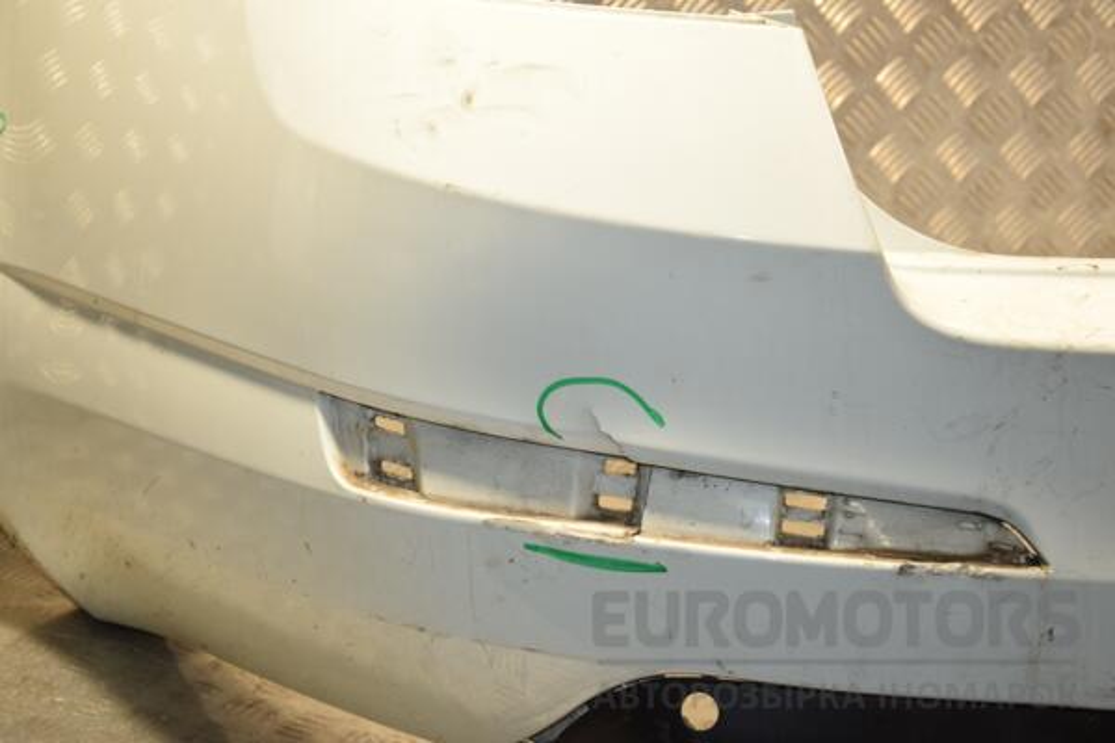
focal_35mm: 72
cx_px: 558
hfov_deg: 28.1
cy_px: 372
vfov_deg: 18.9
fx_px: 2230
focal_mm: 48
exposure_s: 1/200
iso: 800
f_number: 5
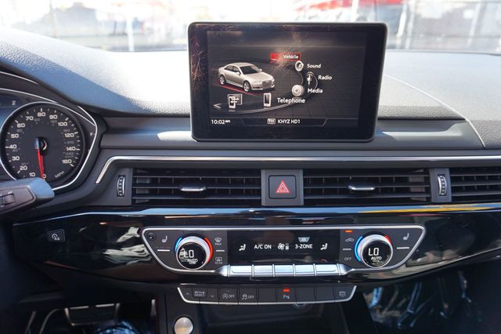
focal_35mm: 24
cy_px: 167
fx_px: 334
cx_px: 250
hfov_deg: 73.8
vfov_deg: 53.1
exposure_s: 1/60
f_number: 4
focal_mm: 16
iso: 160
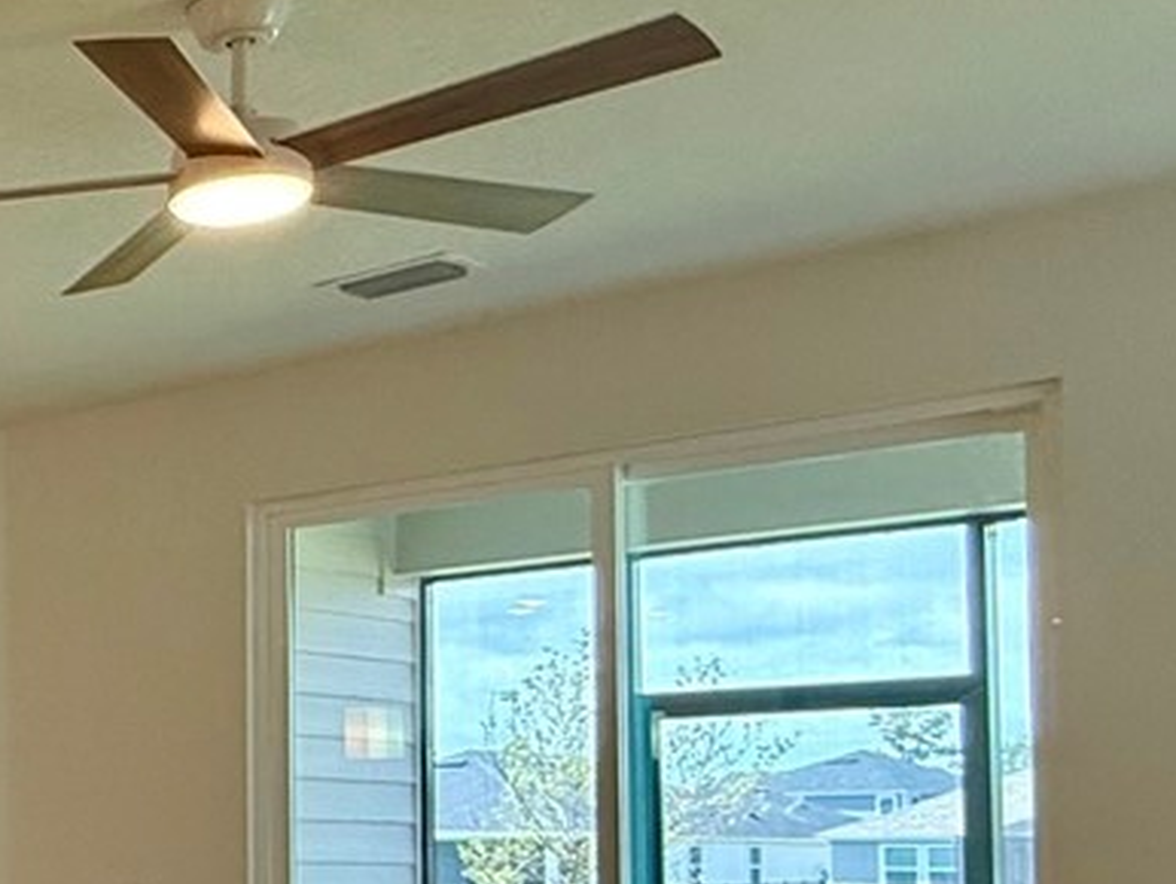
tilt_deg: +2.3
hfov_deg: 23.1
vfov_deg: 24.6
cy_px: 771
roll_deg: -0.9
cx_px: -789
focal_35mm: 58
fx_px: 1972
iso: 160
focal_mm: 2.22
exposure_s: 1/120
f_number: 2.2
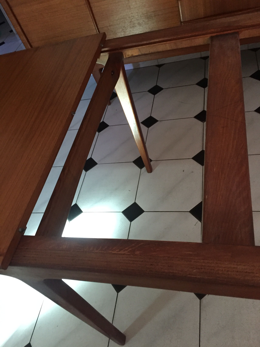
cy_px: 174
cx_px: 130
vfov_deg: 61.7
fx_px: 290
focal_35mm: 29
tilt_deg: -47.8
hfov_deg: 48.2
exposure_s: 1/25
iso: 250
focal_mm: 4.15
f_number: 2.2
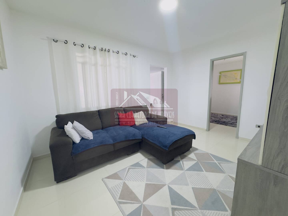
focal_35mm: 14
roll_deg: +1.8
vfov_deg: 85.7
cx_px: 144
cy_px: 108
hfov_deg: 102.1
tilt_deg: -7.7
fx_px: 116
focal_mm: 2.22
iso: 250
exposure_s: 1/60
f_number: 2.2
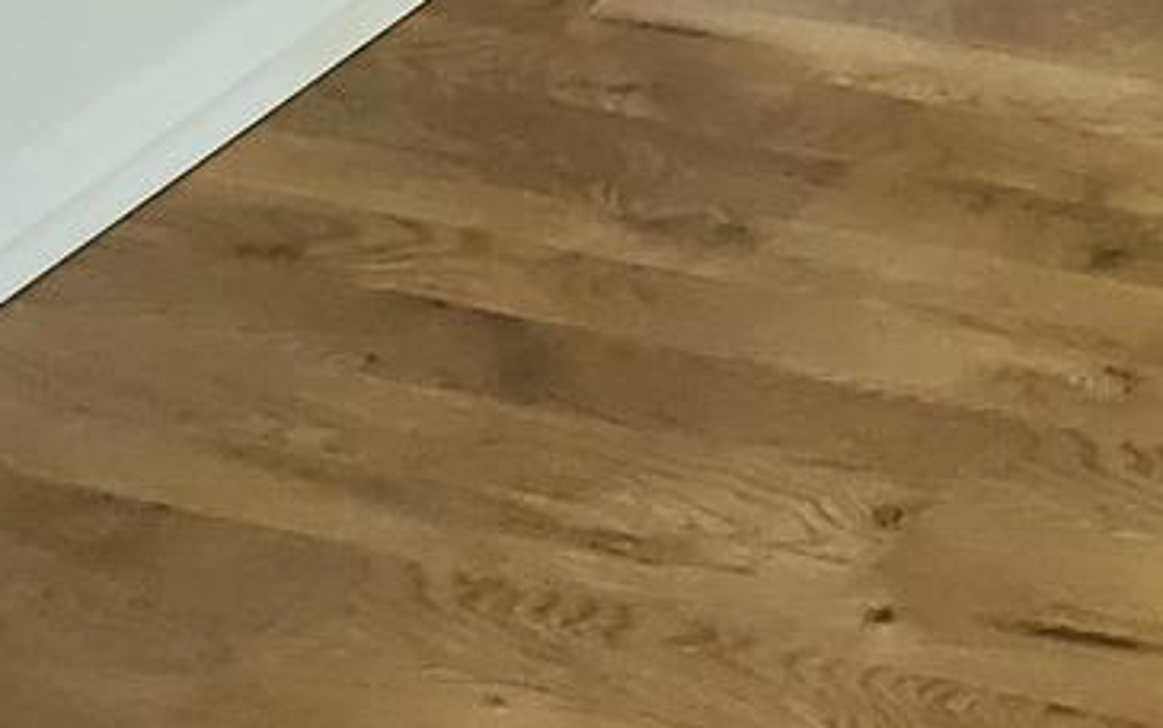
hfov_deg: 12.2
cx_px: 2185
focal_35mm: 155
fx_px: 4916
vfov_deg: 7.6
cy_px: -1309
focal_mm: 4.3
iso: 320
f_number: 2.4
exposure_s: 1/120
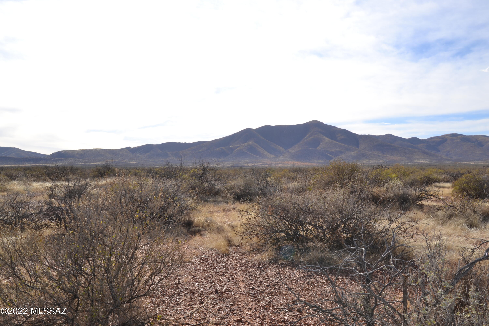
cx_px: 244
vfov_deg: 38.4
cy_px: 163
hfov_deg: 55.1
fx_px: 469
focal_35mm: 34
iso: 100
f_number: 9
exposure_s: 1/200
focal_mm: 23
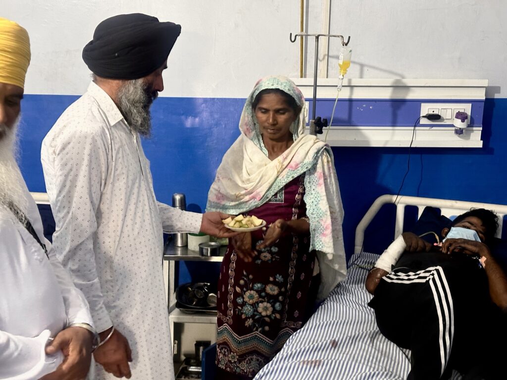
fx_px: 703
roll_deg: -1.3
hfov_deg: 39.7
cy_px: 190
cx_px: 254
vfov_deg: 30.3
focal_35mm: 48
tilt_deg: -11.4
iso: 400
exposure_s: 1/33
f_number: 1.78
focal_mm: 6.86
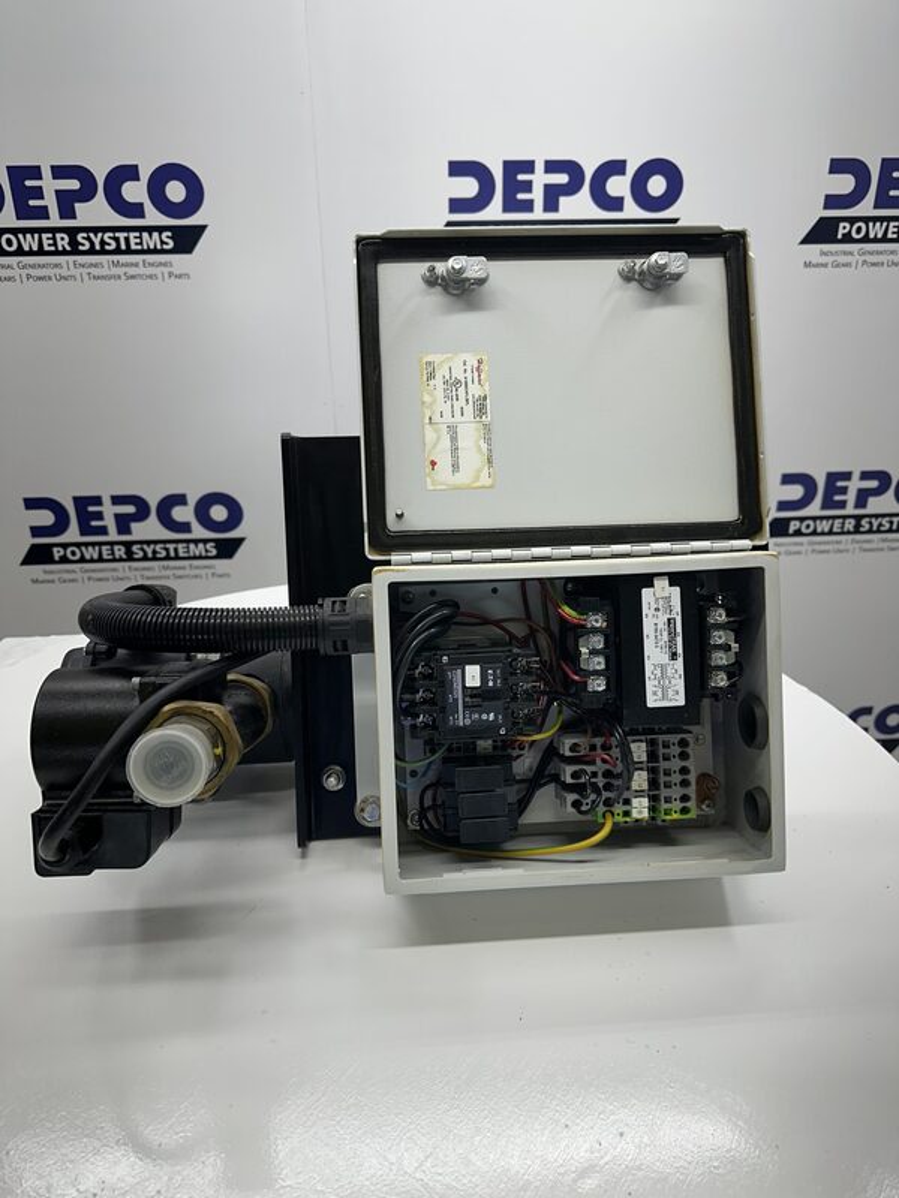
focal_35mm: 24
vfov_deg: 71.6
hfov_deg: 56.8
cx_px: 450
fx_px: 831
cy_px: 599
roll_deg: +0.3
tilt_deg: -23.3
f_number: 1.78
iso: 80
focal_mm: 6.86
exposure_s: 1/347
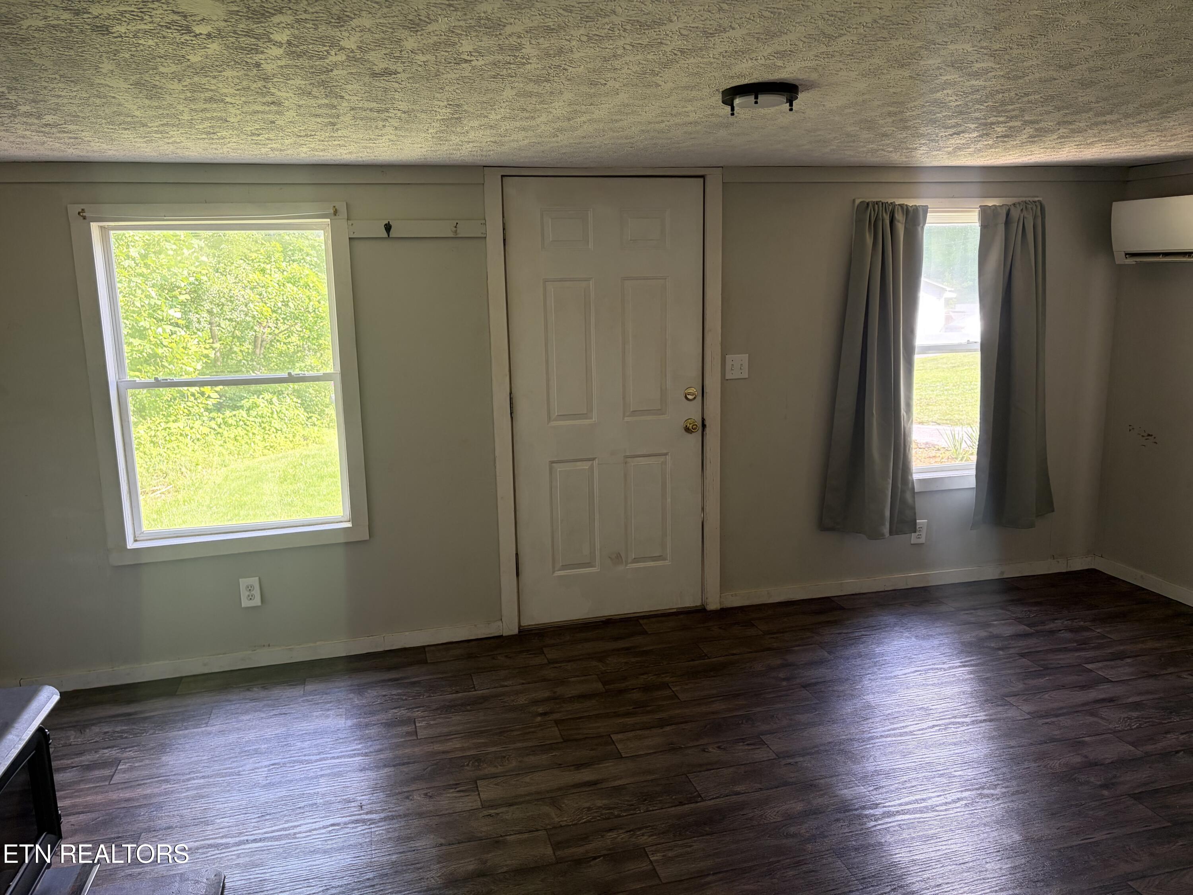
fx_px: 896
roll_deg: +1.3
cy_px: 448
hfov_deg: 67.3
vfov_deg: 53.1
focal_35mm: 26
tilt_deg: -10.6
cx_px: 596
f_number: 1.6
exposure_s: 1/90
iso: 125
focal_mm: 5.96
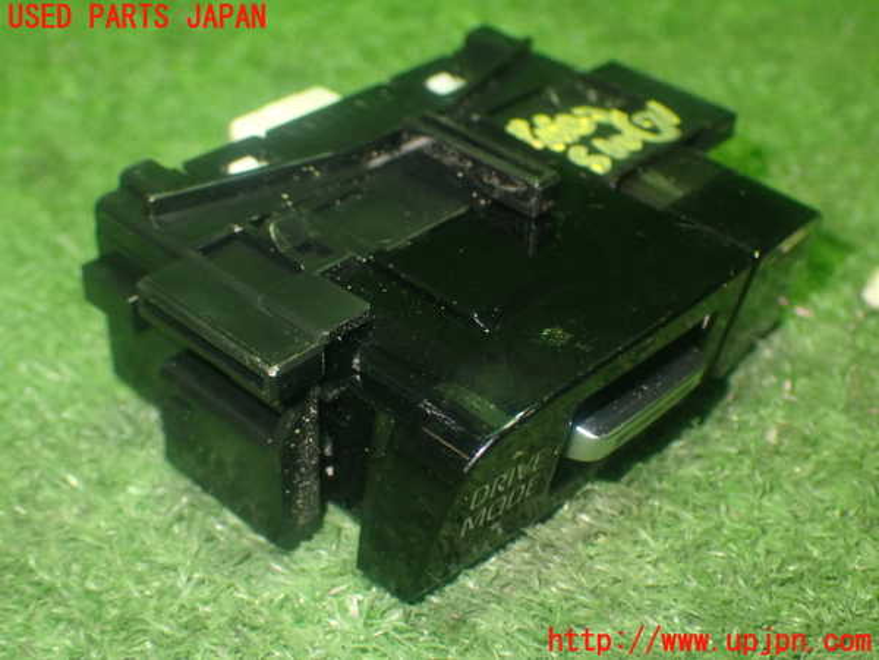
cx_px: 440
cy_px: 330
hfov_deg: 38.2
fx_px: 1270
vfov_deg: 29.1
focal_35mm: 50
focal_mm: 9.01
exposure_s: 1/25
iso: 800
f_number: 3.2
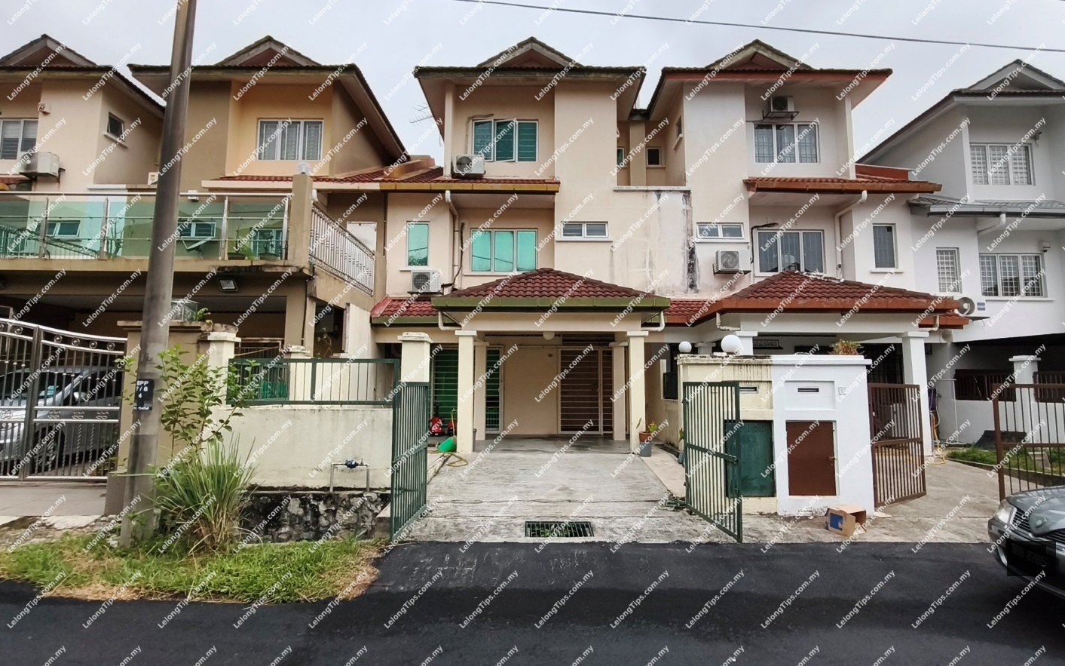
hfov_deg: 97.8
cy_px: 285
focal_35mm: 16
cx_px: 534
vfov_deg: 70.9
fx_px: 464
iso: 50
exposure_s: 1/1250
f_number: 2.2
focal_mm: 1.67
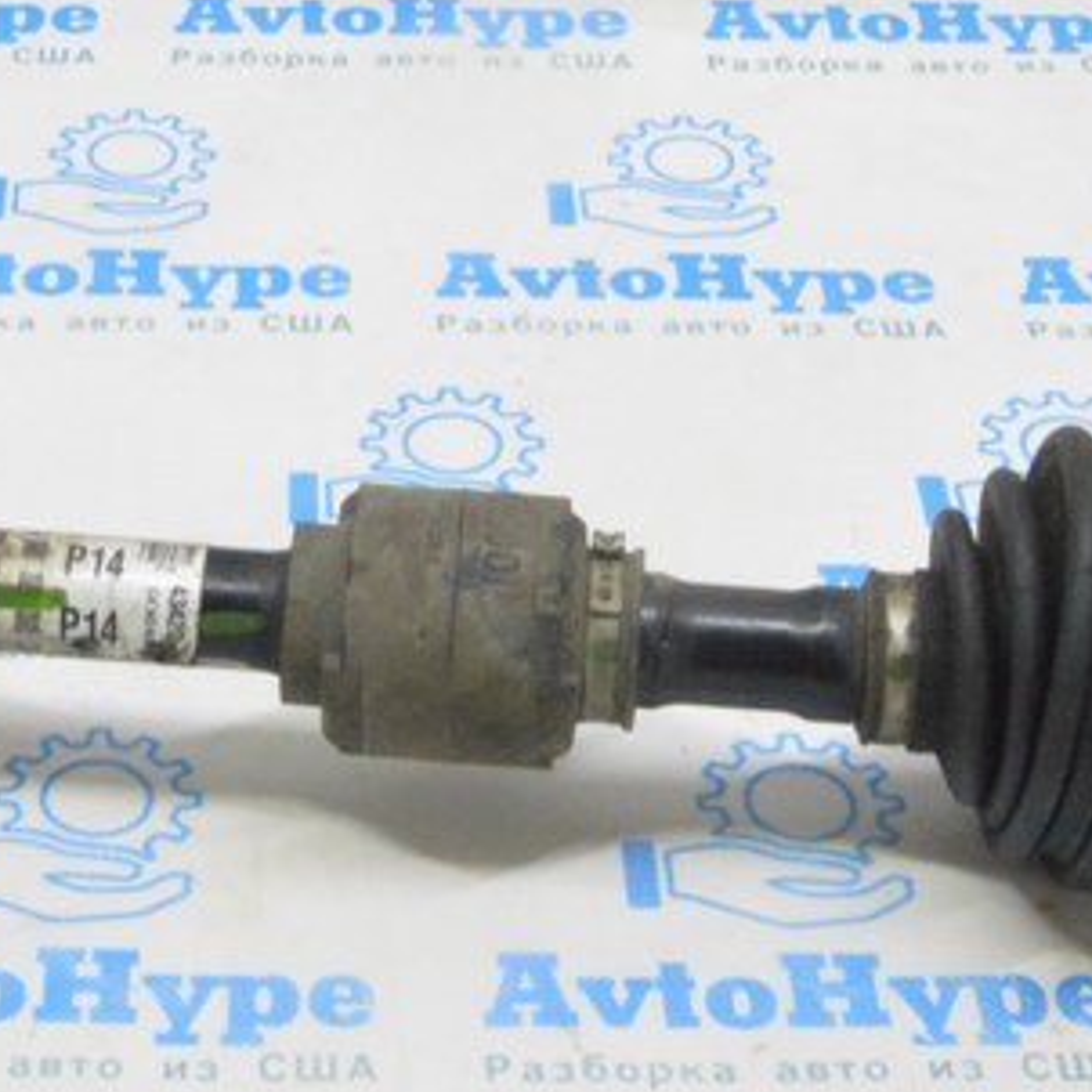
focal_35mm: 99
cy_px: 240
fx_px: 3549
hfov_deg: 17.4
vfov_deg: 17.4
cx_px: 354
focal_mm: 23
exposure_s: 1/15
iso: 6400
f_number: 20
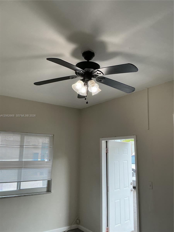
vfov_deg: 61.7
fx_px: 194
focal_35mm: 29
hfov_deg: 48.2
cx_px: 87
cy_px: 116
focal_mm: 3
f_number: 1.8
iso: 64
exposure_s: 1/100
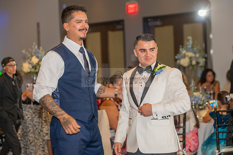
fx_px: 602
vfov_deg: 14.7
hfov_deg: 21.9
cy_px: 78
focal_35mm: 93
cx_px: 116
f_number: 2.8
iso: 1000
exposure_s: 1/125
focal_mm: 93
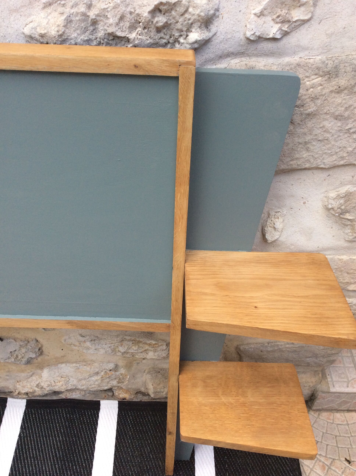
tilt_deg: -42.0
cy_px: 238
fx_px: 440
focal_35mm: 32
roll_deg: -3.1
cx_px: 178
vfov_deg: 56.9
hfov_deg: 44.1
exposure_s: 1/100
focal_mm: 3.3
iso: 40
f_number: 2.4
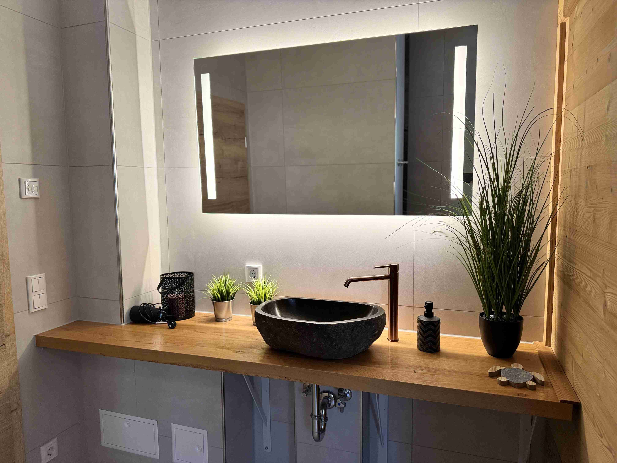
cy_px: 232
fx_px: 428
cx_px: 308
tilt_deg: -6.3
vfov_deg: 56.8
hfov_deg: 71.6
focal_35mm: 24
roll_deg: +0.4
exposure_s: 1/106
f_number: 1.78
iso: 200
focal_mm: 6.76
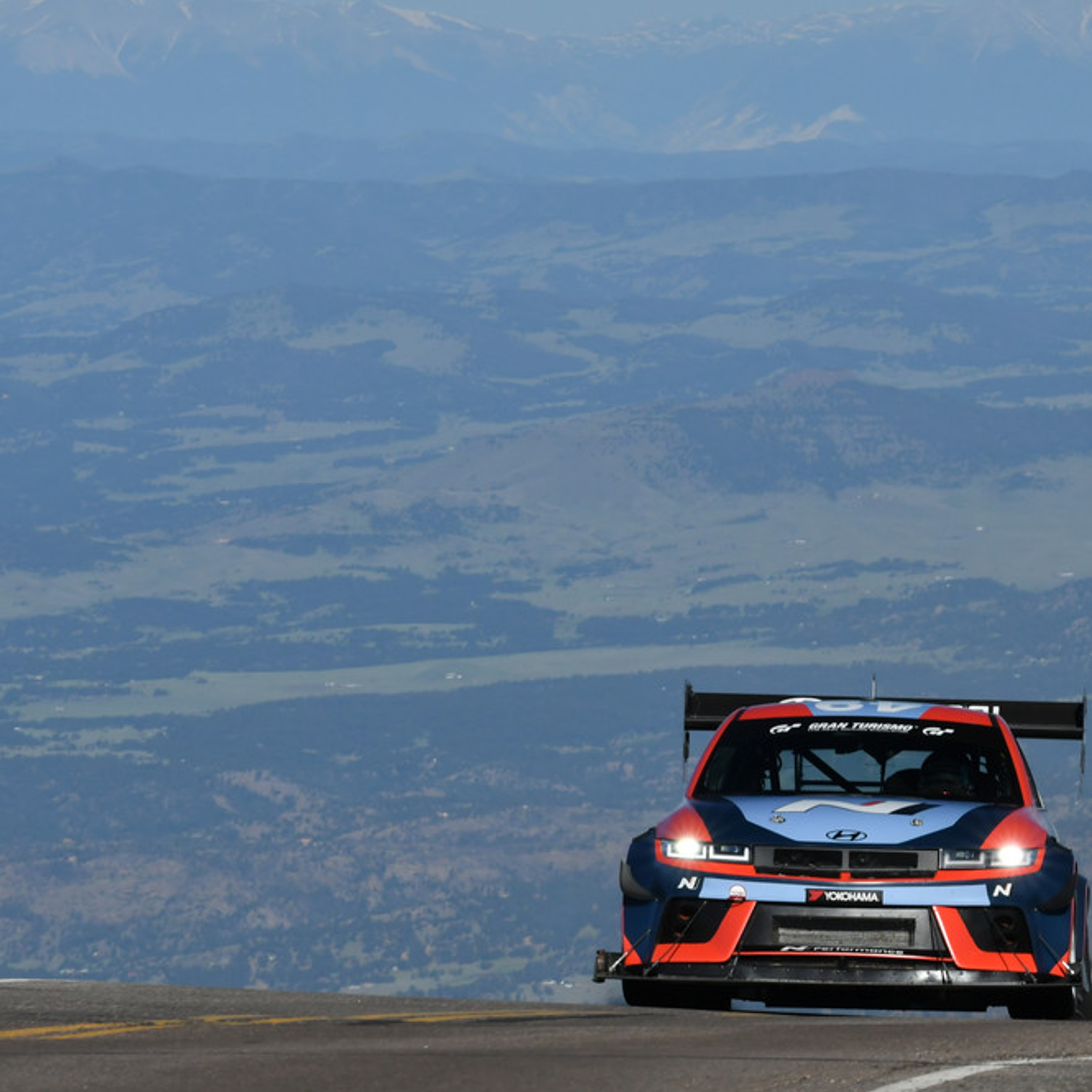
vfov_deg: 4.9
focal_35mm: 357
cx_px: 837
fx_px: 12733
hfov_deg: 4.9
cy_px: 640
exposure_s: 1/500
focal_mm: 155
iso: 400
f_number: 14
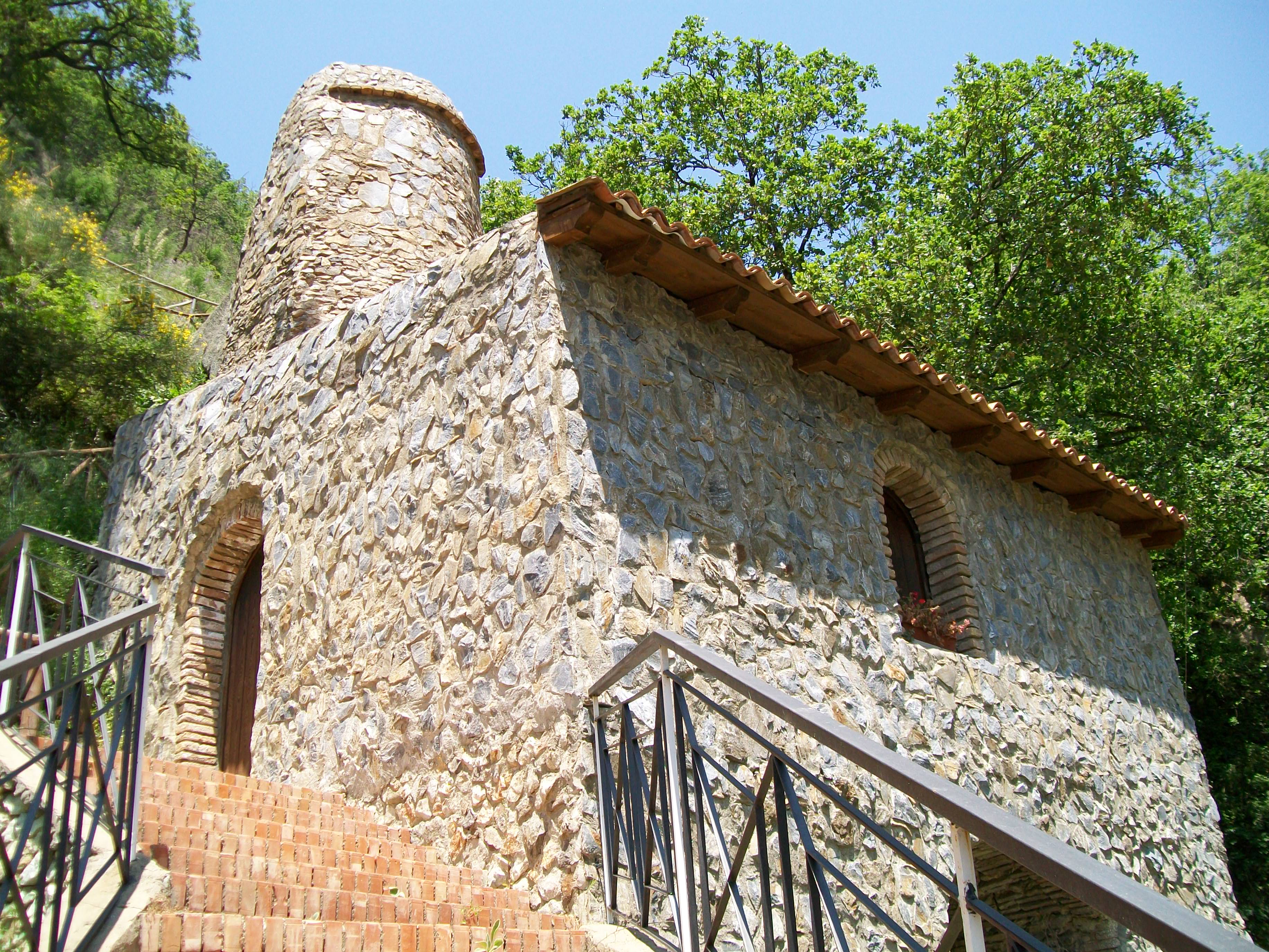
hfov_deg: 54.0
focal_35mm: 34
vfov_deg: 41.8
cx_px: 634
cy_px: 476
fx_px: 1246
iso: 64
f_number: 2.7
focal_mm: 6.1
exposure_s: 1/500
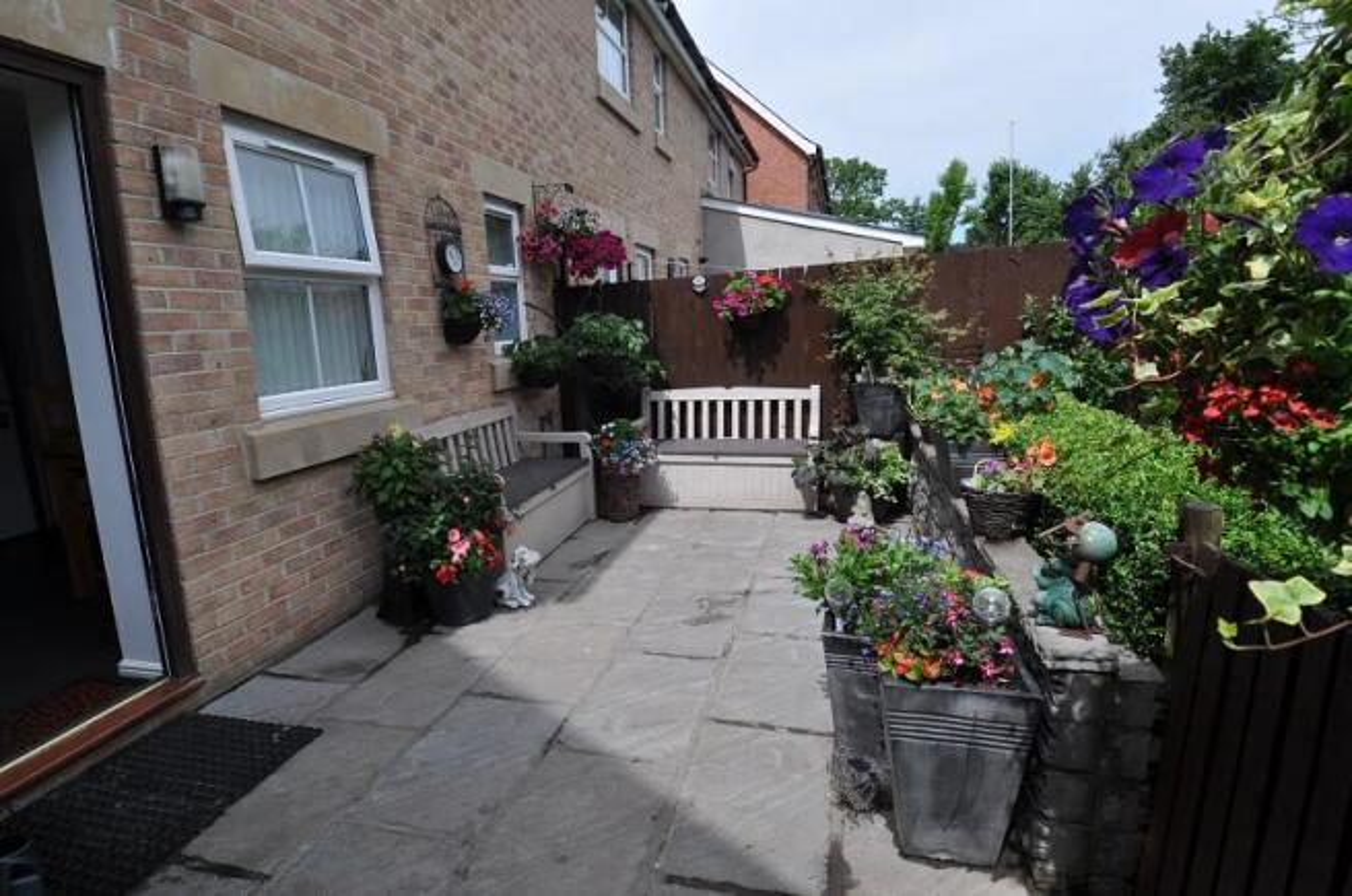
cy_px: 448
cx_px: 676
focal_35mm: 18
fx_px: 675
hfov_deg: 90.1
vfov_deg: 67.2
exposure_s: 1/320
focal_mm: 12
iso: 200
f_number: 9
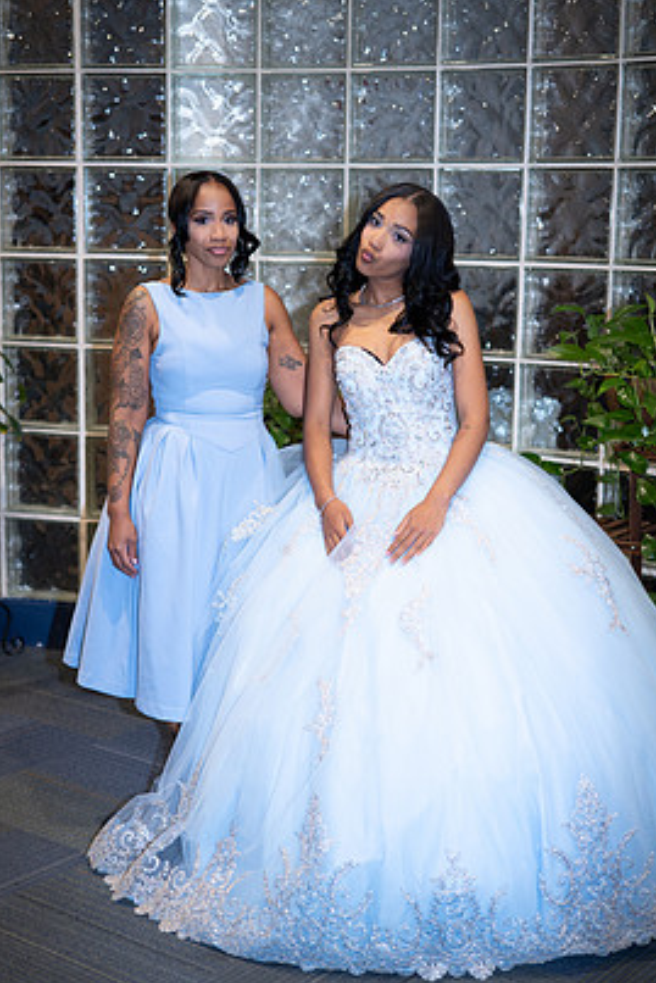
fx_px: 1584
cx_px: 337
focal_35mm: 58
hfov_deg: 23.4
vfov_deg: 34.5
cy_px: 463
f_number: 1.8
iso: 640
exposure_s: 1/160
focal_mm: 50
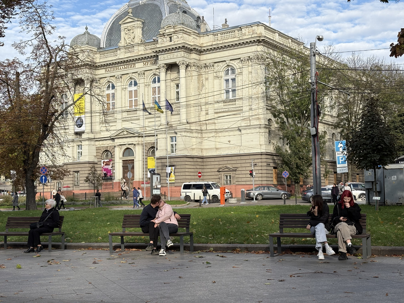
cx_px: 202
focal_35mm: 52
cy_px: 152
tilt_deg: +5.0
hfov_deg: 36.8
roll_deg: +0.7
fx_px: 607
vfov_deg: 28.0
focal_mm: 5.96
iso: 32
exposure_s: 1/1667
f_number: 1.6
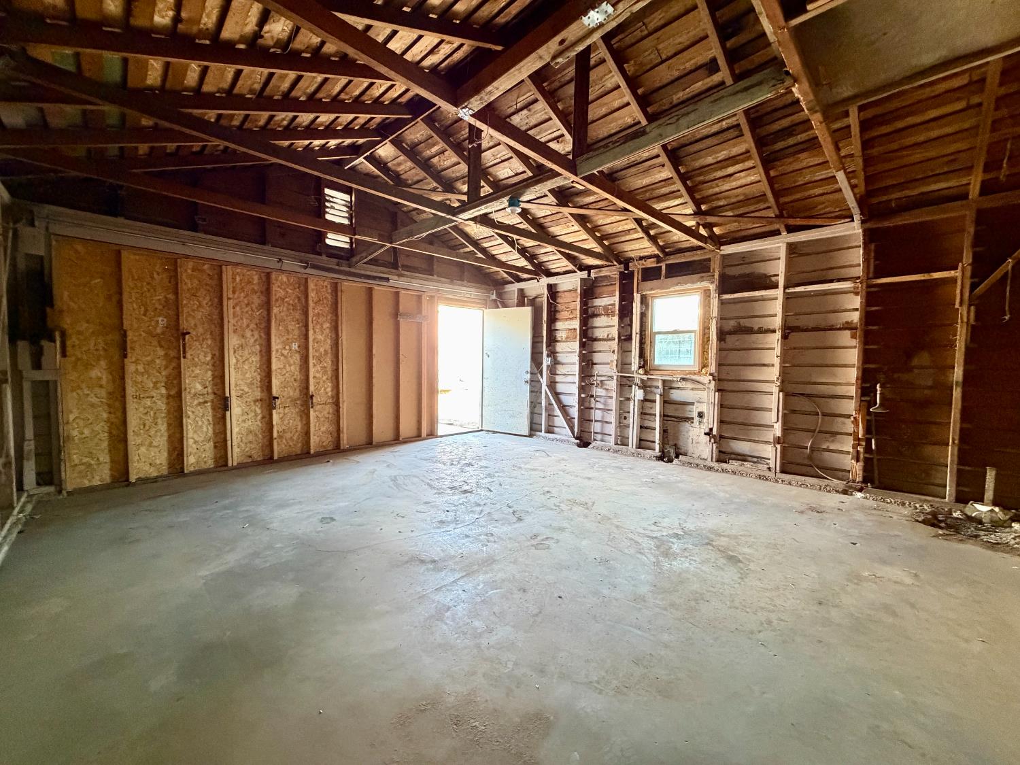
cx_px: 510
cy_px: 382
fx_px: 413
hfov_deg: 102.1
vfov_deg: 85.7
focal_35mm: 14
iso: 640
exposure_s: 1/60
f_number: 2.2
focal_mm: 2.22
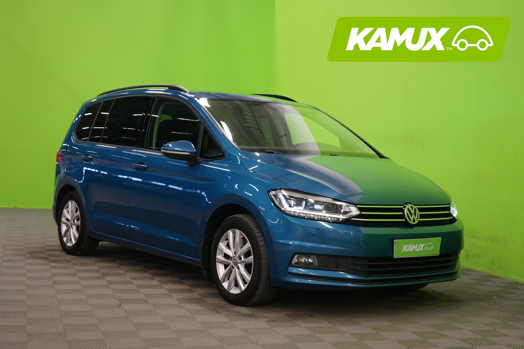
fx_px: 757
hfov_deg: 38.2
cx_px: 262
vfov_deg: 26.0
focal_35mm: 52
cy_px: 174
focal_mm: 52
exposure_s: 1/8
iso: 400
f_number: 5
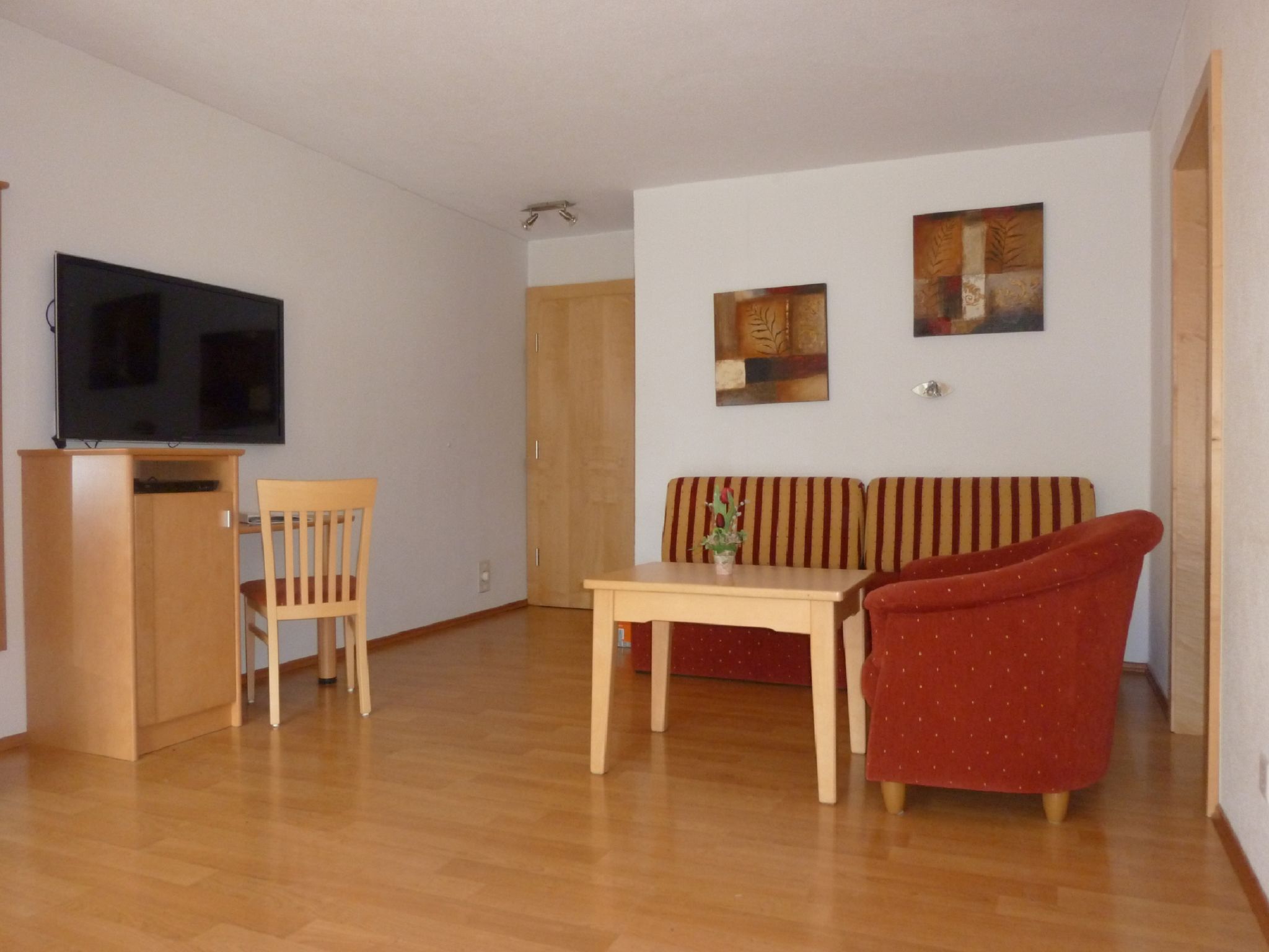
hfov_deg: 69.4
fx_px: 916
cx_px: 634
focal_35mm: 25
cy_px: 476
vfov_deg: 54.9
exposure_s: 1/30
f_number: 3.3
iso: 320
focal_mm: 4.5
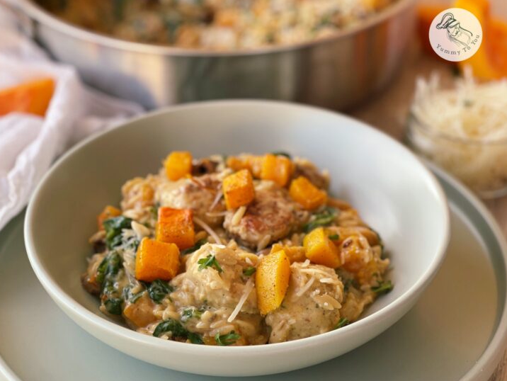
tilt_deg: -35.7
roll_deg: +2.8
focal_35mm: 67
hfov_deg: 28.9
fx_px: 982
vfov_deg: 22.0
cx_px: 249
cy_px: 197
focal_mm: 7.5
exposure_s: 1/121
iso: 64
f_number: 2.2
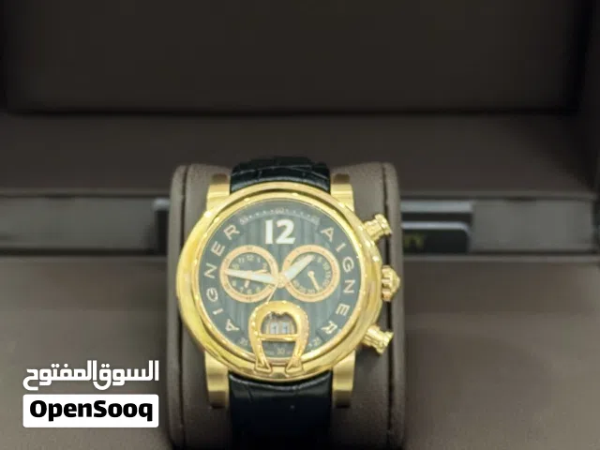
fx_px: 832
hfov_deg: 39.7
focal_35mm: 48
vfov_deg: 30.3
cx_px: 300
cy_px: 225
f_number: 1.78
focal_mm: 6.76
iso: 250
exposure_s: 1/50
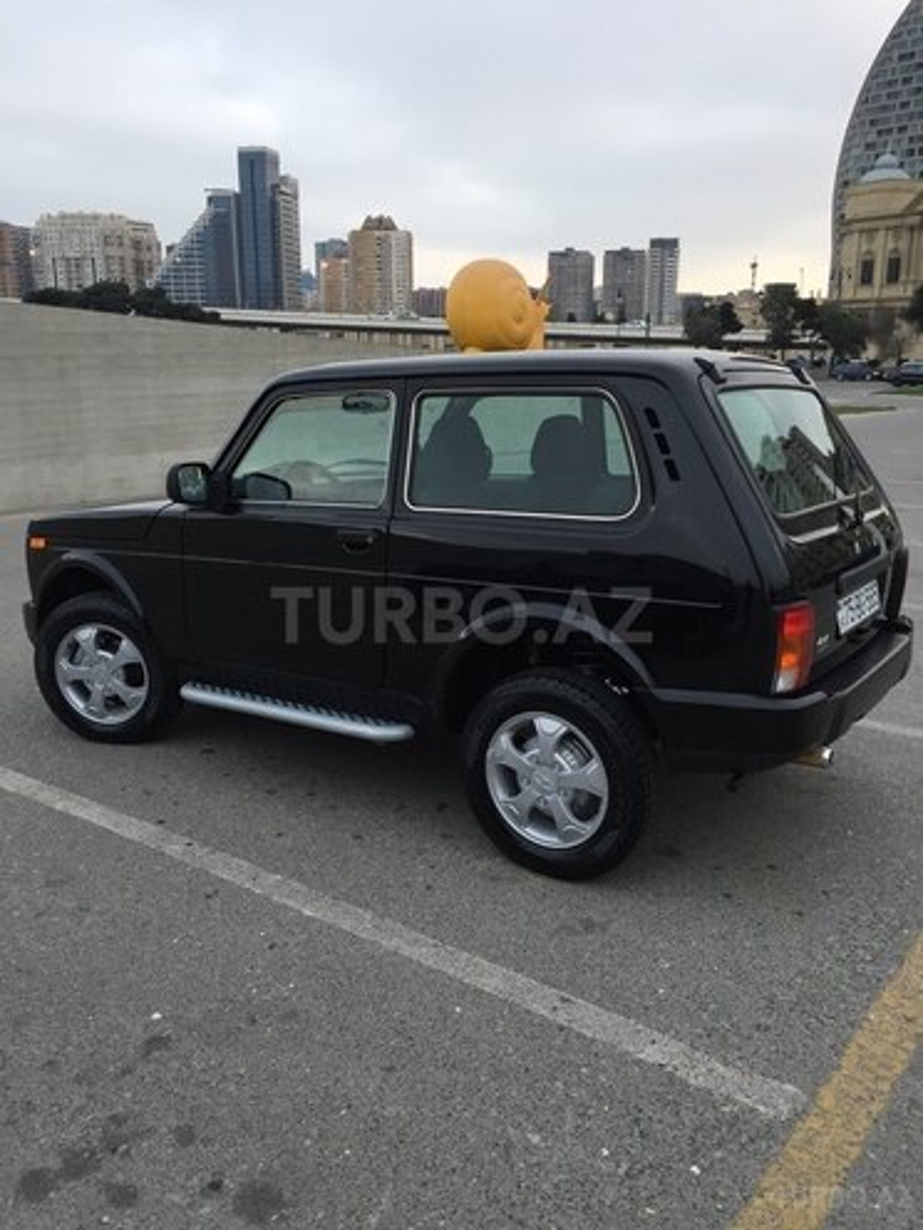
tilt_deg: -14.8
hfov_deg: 48.2
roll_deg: +0.2
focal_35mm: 29
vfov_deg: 61.7
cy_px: 615
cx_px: 462
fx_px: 1031
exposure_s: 1/33
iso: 32
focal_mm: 4.15
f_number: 2.2
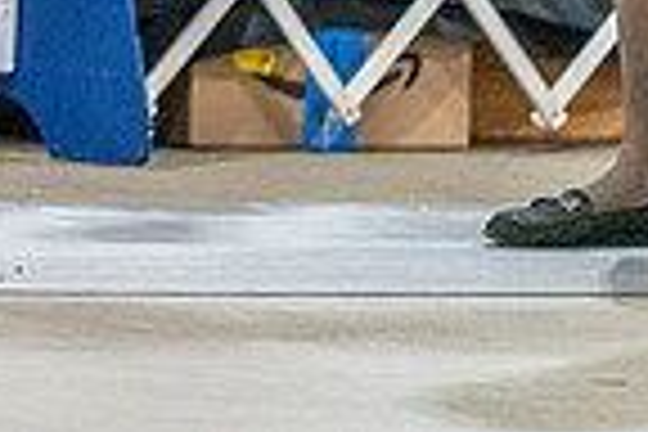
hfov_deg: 2.5
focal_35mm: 807
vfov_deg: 1.7
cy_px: -430
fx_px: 14525
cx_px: -594
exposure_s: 1/250
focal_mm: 200
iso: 6400
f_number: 3.2
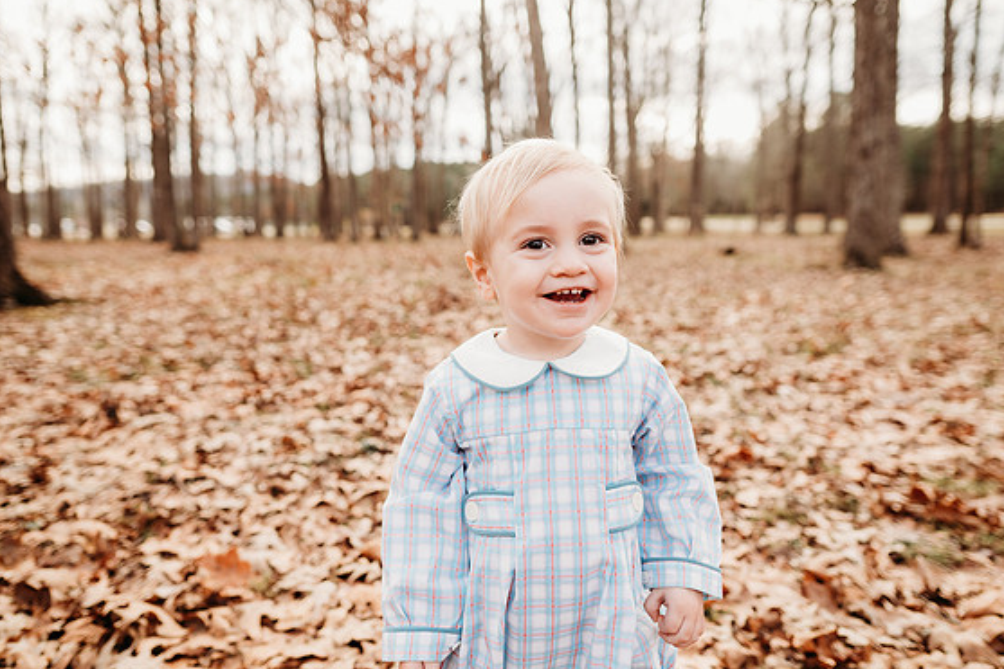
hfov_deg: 71.5
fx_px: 697
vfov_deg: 51.3
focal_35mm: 25
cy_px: 325
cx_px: 503
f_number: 3.2
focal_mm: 24
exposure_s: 1/250
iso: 125
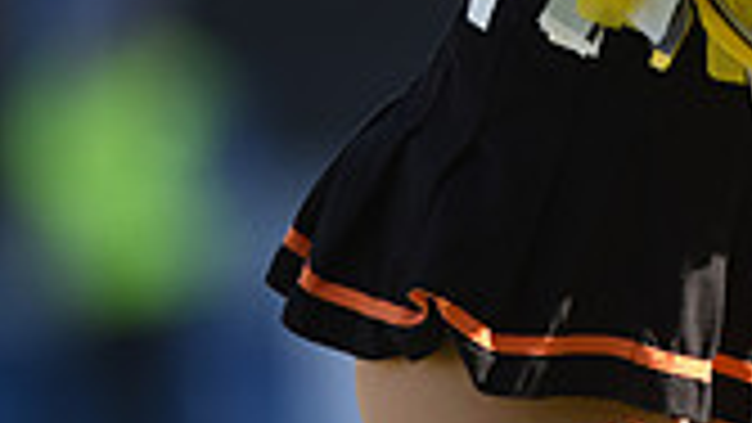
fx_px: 30493
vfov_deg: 0.8
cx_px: 797
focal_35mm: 1529
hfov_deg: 1.4
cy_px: -389
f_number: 4
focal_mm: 420
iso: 500
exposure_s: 1/1600
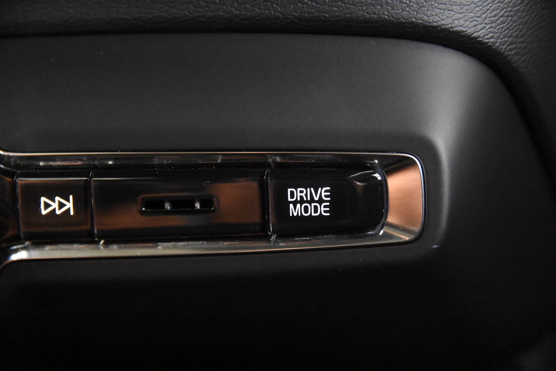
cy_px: 186
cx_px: 278
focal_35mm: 87
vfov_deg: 15.7
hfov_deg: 23.4
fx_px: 1344
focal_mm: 58
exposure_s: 1/60
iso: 12800
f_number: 4
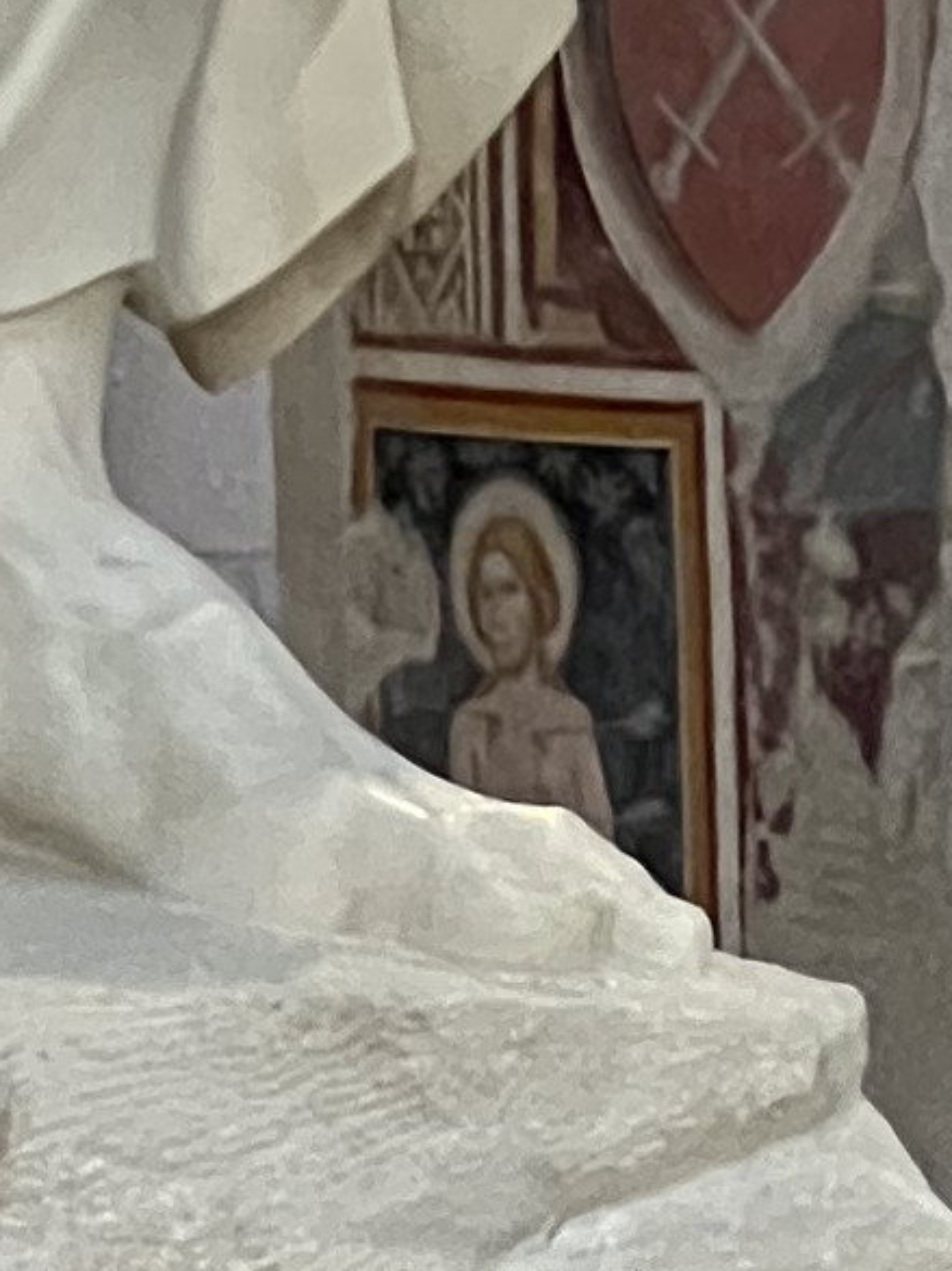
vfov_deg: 3.7
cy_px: -2841
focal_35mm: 526
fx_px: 19302
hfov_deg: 2.8
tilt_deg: +13.0
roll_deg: +0.8
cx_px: -497
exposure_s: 1/33
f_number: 2.8
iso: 640
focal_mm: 9
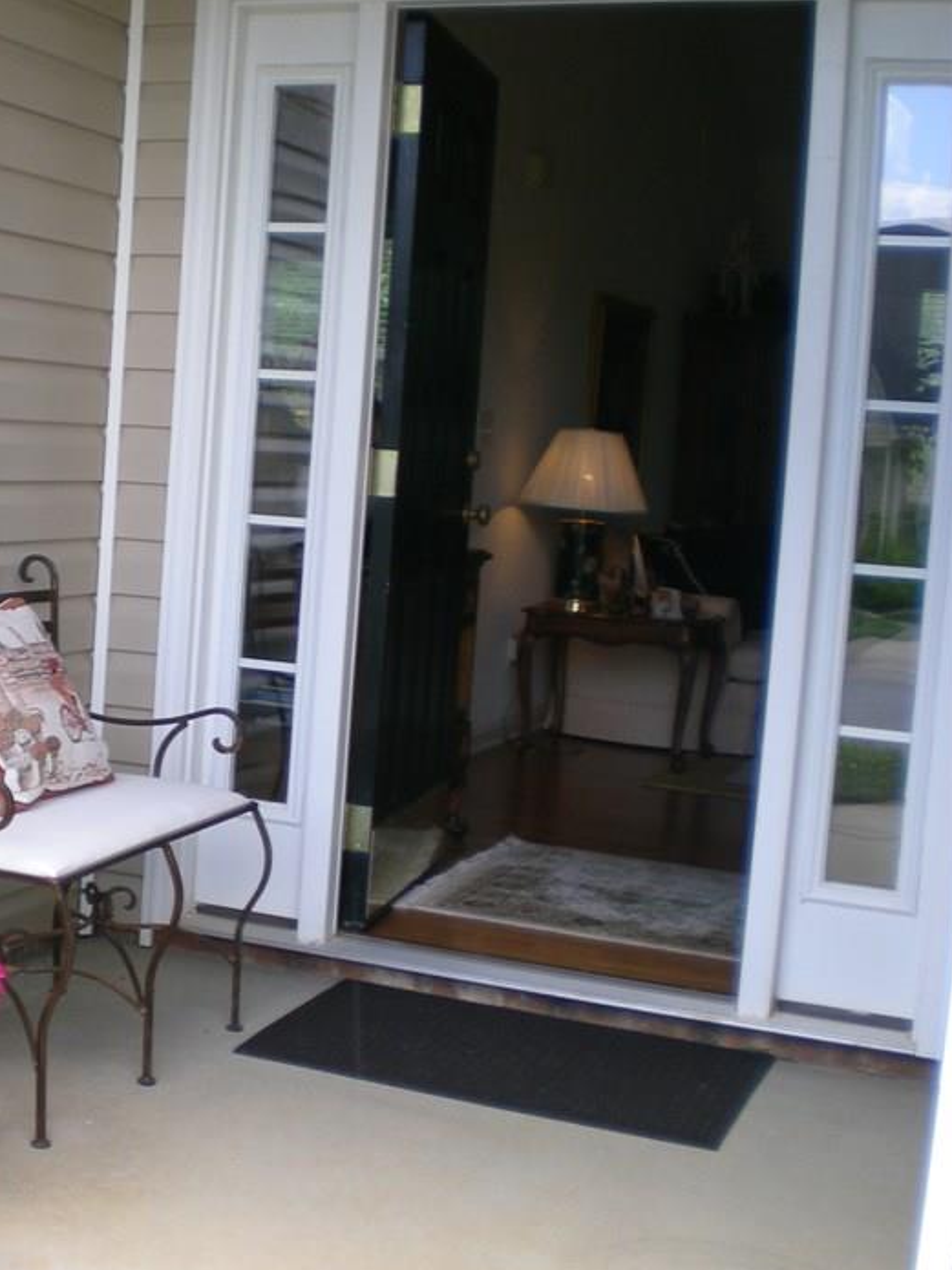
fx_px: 2054
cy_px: 612
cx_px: 24
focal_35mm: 56
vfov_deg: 34.4
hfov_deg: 25.0
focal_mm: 6.3
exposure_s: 1/83.2
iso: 50
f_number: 3.1
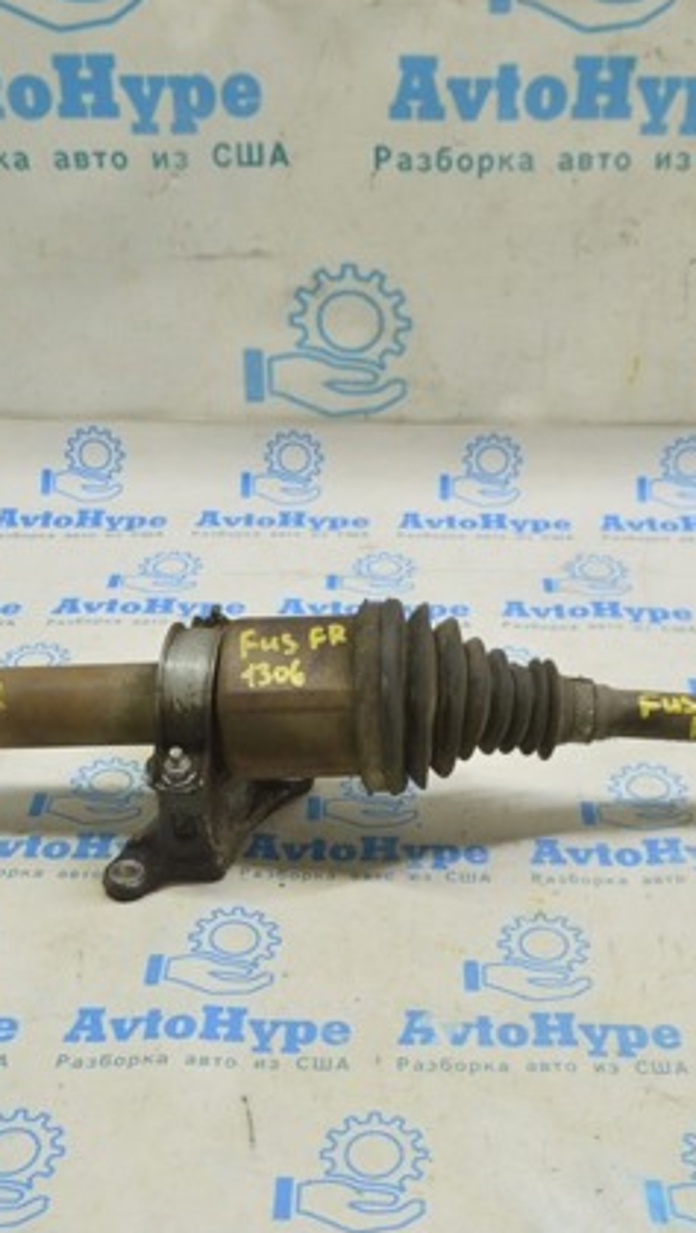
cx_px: 388
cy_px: 615
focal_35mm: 43
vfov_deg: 47.3
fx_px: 1407
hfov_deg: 27.8
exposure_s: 1/20
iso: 400
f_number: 5.6
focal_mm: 18
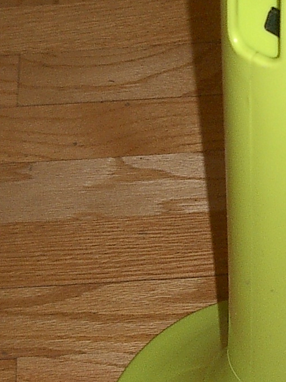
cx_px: 295
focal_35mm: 107
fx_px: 1179
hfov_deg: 13.6
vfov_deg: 18.3
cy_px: 138
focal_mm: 5.8
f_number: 2.6
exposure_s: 1/40
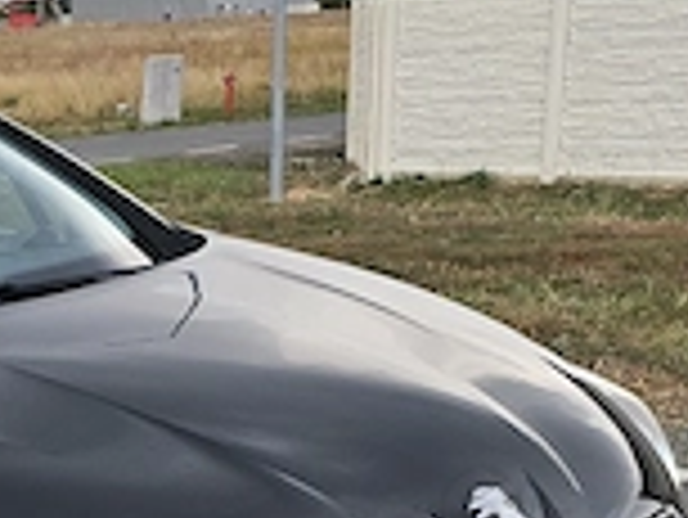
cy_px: 730
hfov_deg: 20.6
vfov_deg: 15.4
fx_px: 1790
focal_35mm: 90
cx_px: -90
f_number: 1.7
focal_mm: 6.3
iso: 80
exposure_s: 1/180
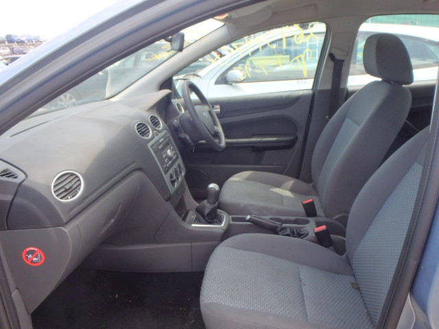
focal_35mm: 28
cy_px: 164
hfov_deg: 63.4
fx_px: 355
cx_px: 220
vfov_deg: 49.7
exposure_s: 1/160
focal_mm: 5
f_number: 3.9
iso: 125
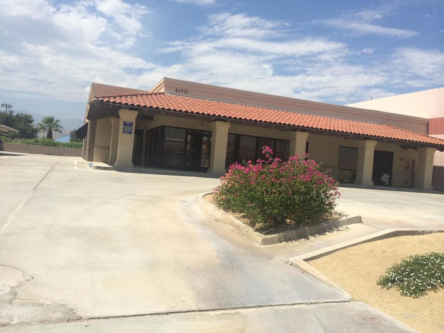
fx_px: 385
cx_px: 222
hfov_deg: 60.0
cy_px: 166
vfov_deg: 46.8
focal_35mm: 30
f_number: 2.2
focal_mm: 4.12
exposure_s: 1/3731
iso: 40
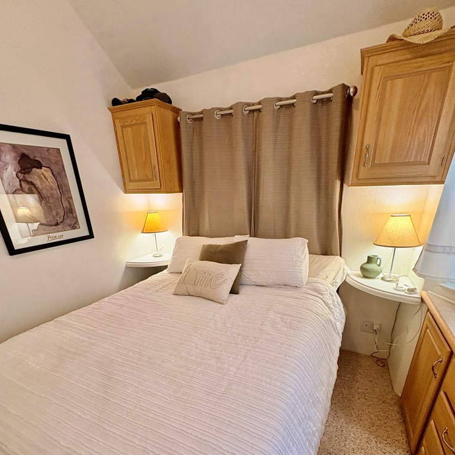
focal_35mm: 17
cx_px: 231
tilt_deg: -19.4
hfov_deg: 84.0
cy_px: 288
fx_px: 253
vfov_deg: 82.2
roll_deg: +1.8
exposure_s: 1/120
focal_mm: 2.22
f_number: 2.2
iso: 200
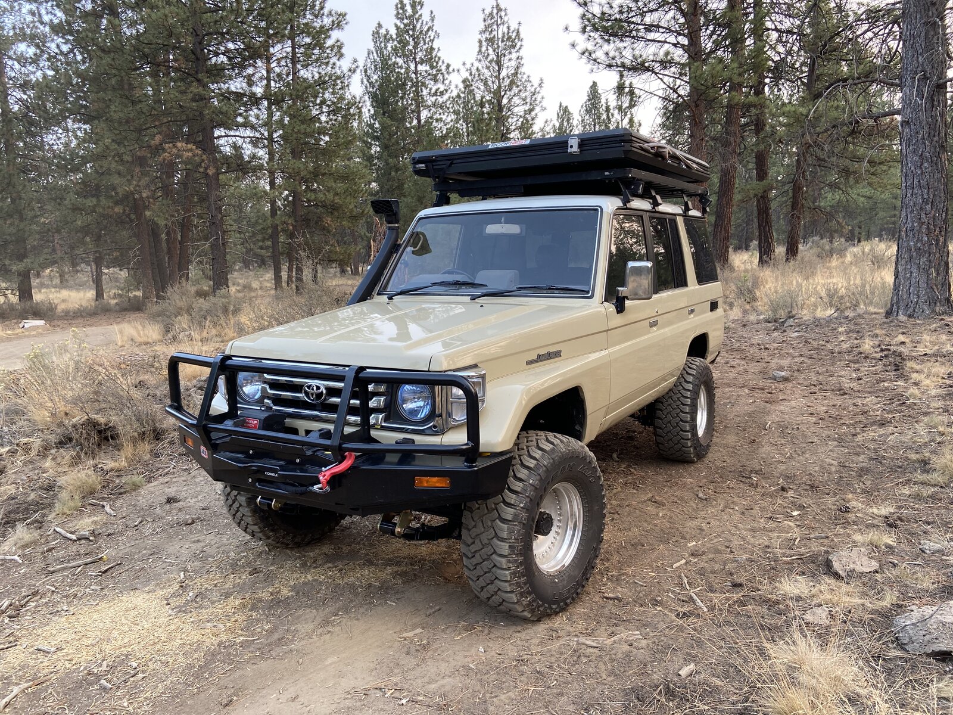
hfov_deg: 67.3
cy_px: 358
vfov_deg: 53.1
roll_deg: +1.0
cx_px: 476
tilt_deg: -7.9
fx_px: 716
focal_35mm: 26
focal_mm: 4.25
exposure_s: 1/121
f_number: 1.8
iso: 80
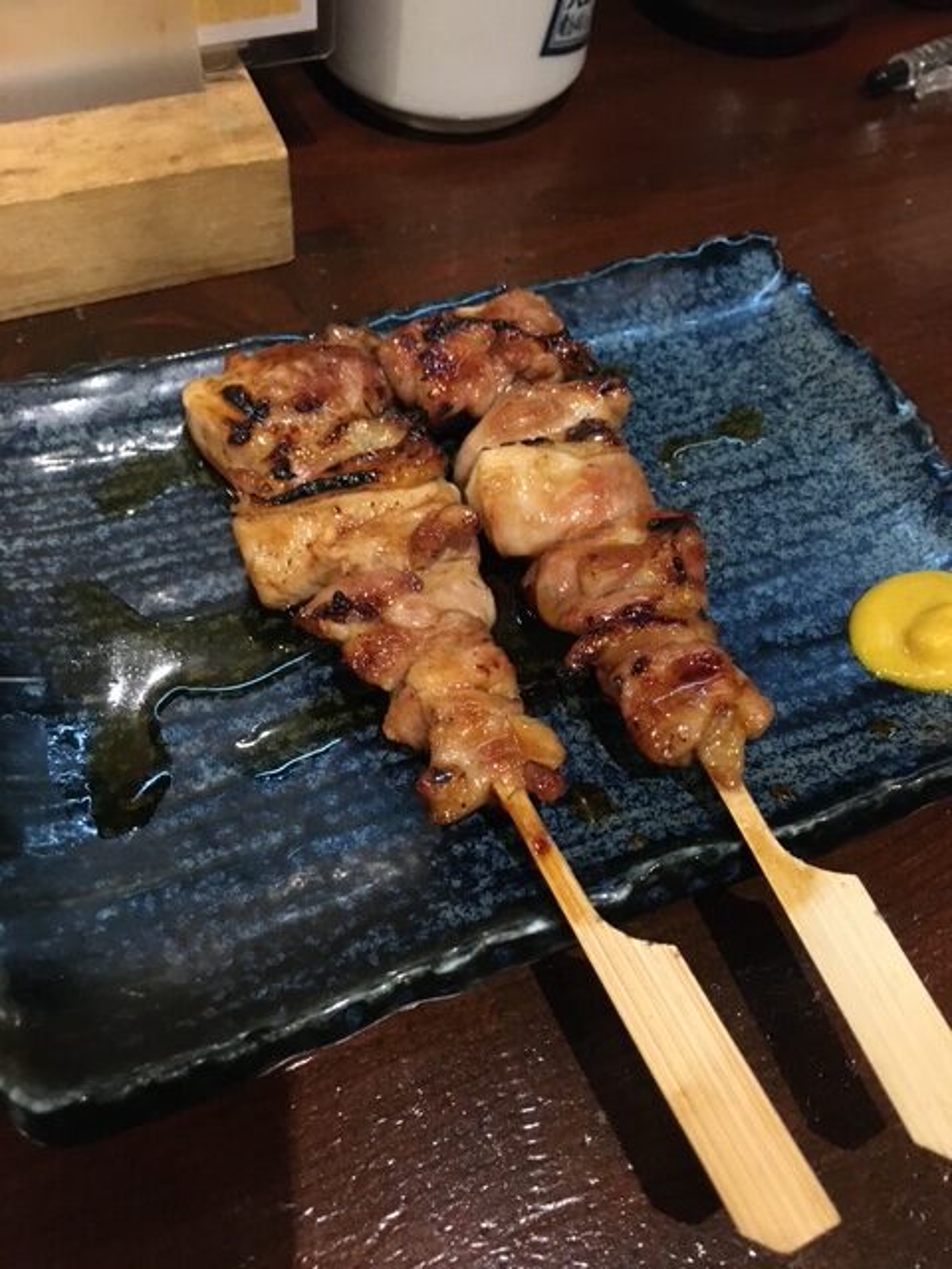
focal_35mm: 29
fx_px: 1063
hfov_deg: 48.2
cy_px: 634
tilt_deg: -55.6
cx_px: 476
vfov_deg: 61.7
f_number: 2.2
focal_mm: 4.15
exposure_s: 1/15
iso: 250
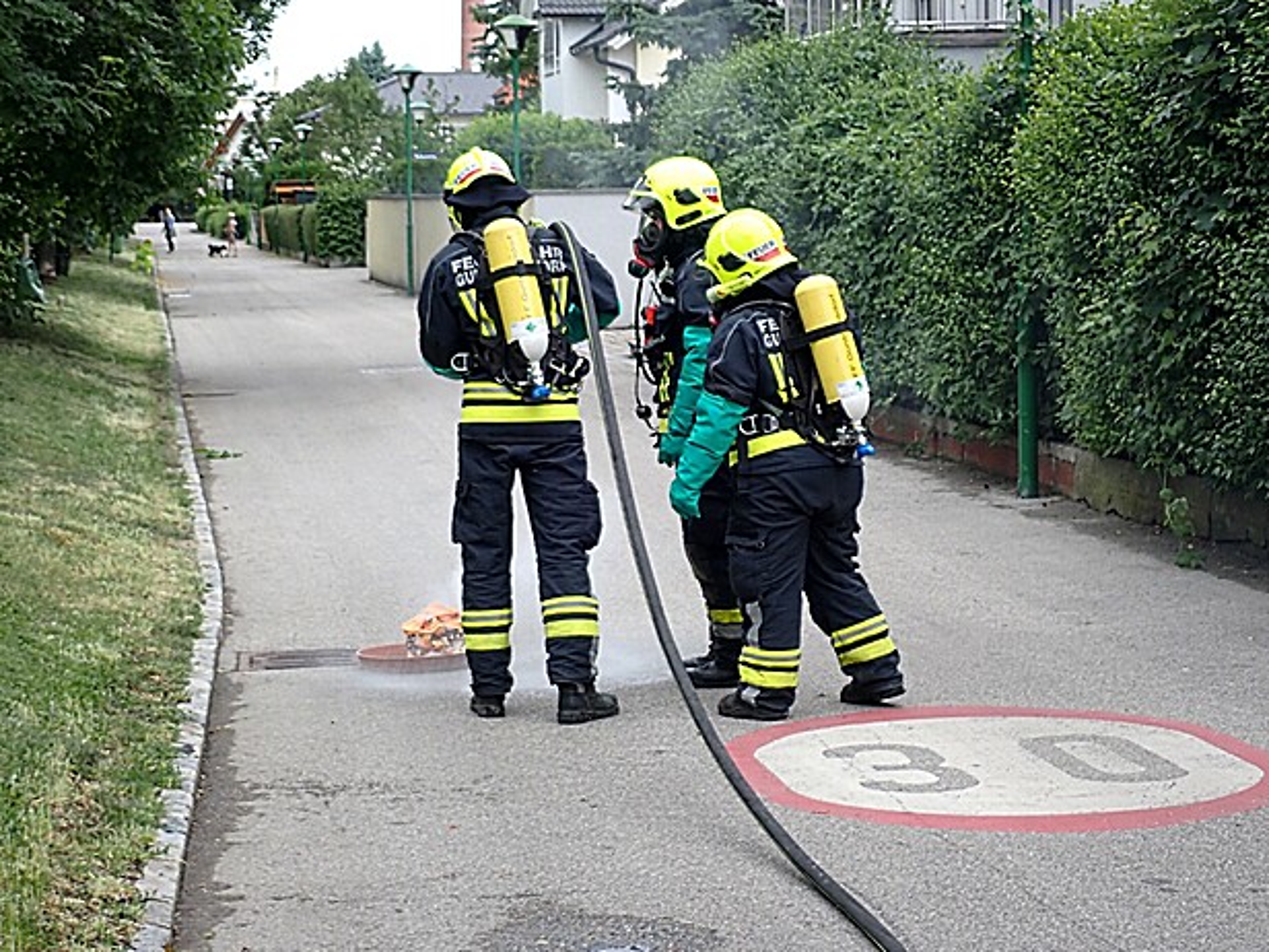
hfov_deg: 22.3
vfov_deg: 16.8
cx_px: 634
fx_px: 3226
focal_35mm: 88
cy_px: 476
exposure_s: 1/200
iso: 125
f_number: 4.5
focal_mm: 15.66
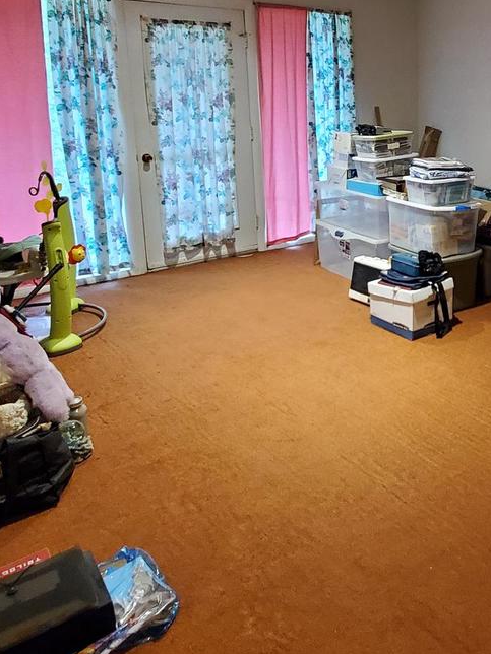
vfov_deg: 56.4
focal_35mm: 31
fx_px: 586
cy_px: 193
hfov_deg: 40.2
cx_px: 485
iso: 800
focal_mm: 1.8
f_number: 2.2
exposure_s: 1/29
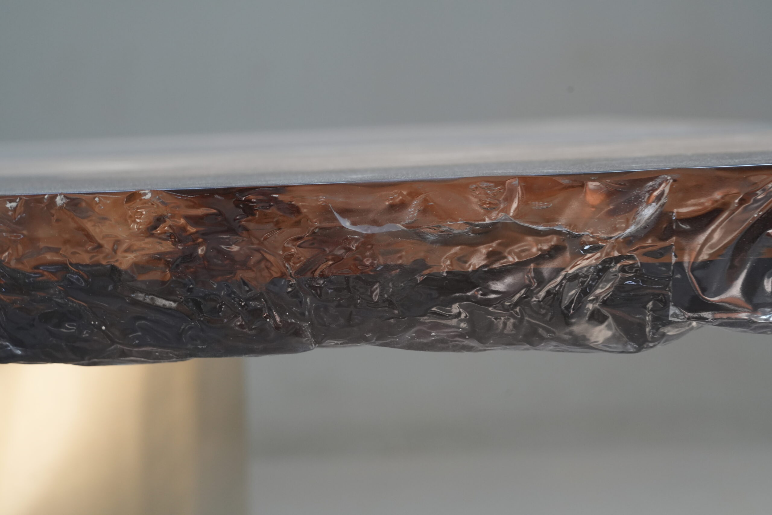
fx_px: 1179
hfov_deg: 36.2
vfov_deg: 24.6
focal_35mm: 55
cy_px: 258
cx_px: 386
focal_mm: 55
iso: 1600
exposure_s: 1/30
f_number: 9
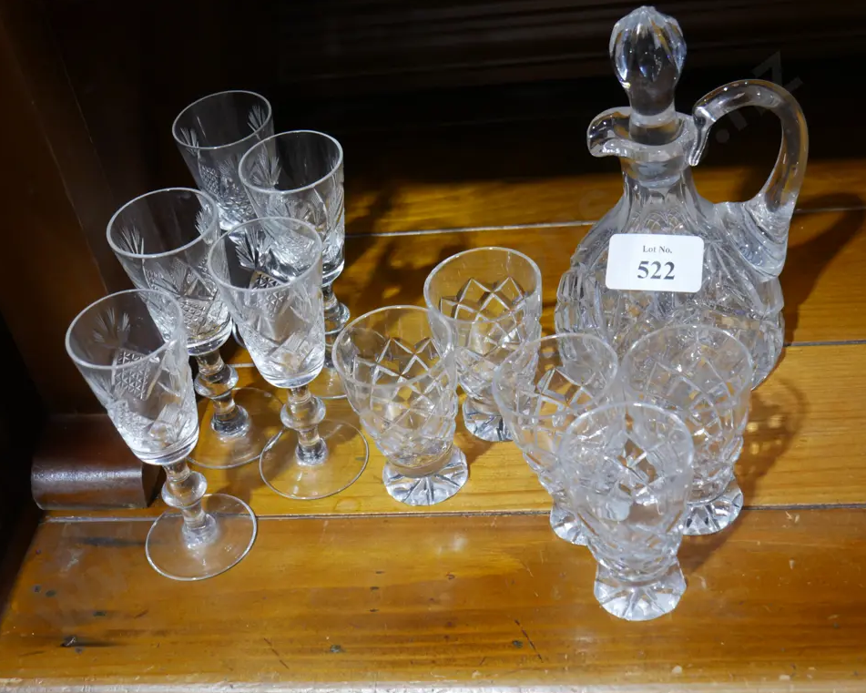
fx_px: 1564
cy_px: 346
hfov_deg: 31.0
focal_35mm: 61
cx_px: 417
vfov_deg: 25.0
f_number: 5.4
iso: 1000
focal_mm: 29
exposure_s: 1/60
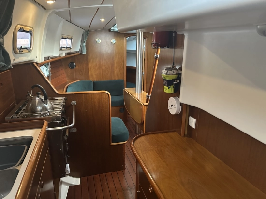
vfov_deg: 56.9
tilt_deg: -15.7
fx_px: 185
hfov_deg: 71.6
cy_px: 100
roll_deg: -0.2
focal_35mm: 24
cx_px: 133
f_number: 1.78
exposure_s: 1/46
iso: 1000
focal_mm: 6.86
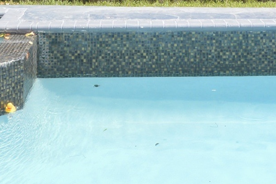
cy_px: -132
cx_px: 148
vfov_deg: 14.4
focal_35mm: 85
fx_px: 652
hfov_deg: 23.9
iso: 320
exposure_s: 1/125
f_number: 14
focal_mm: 16
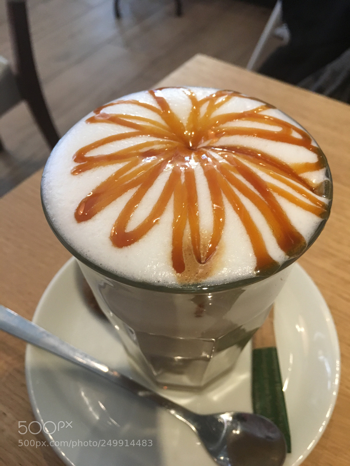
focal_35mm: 29
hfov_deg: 48.2
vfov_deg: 61.7
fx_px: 391
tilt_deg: -51.2
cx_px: 175
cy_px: 233
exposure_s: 1/33
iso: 160
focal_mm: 4.15
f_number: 2.2
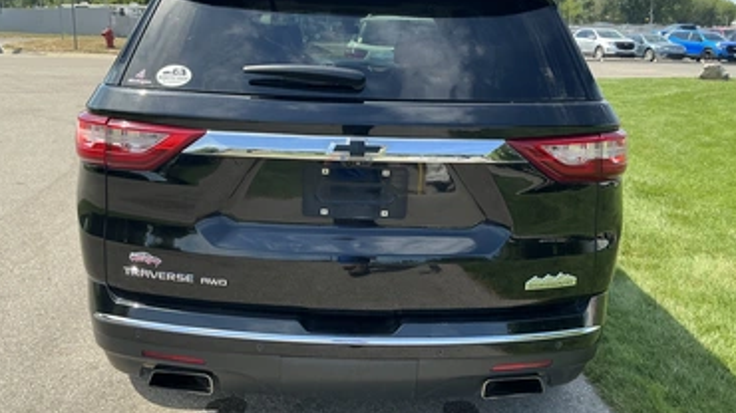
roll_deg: -0.7
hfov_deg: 59.5
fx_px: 644
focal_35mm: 33
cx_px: 354
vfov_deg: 35.6
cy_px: 181
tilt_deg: -12.0
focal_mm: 3
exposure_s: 1/620
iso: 25
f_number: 1.8
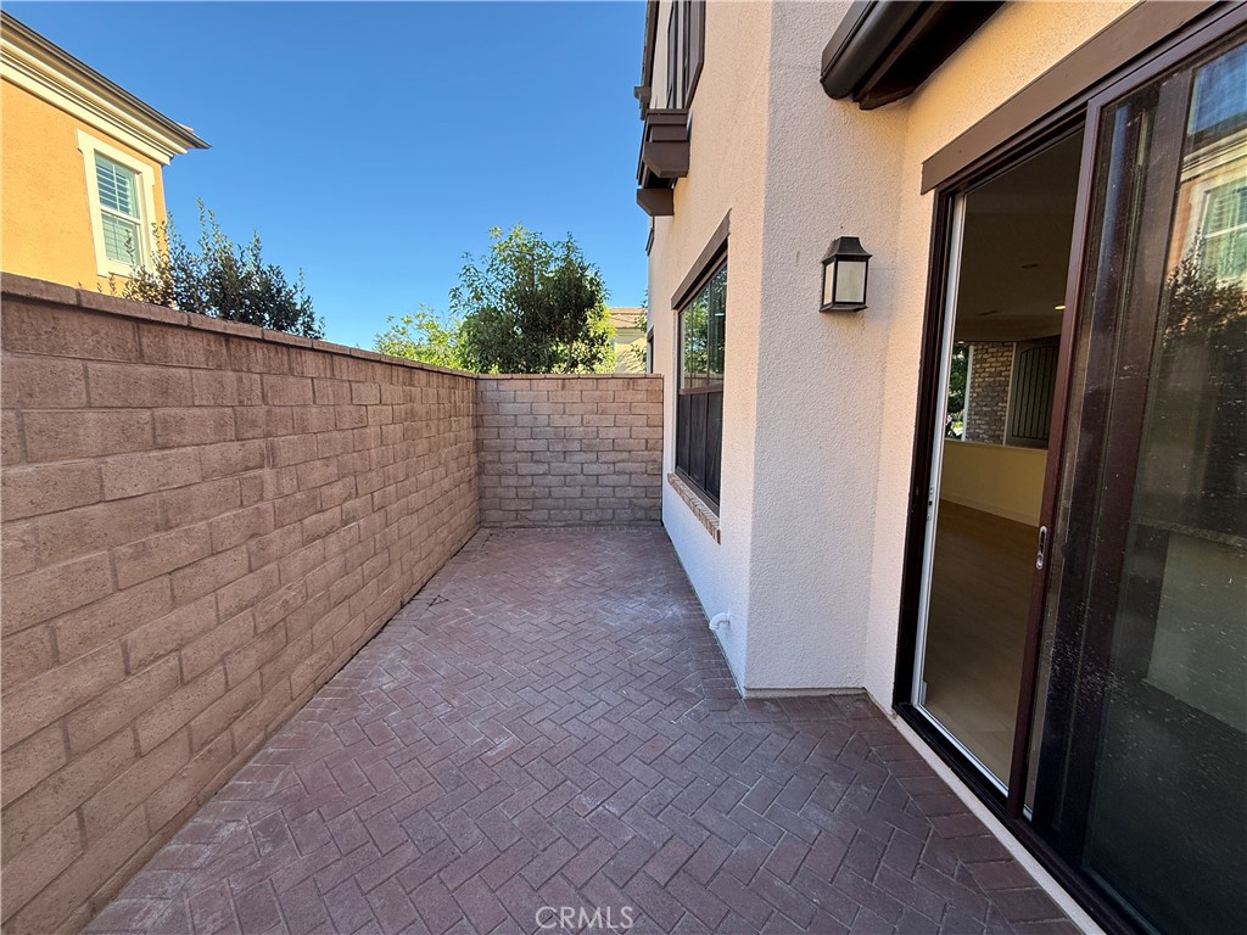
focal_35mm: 14
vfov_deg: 85.7
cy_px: 468
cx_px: 624
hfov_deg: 102.1
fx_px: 504
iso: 64
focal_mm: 2.22
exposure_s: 1/361
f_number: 2.2
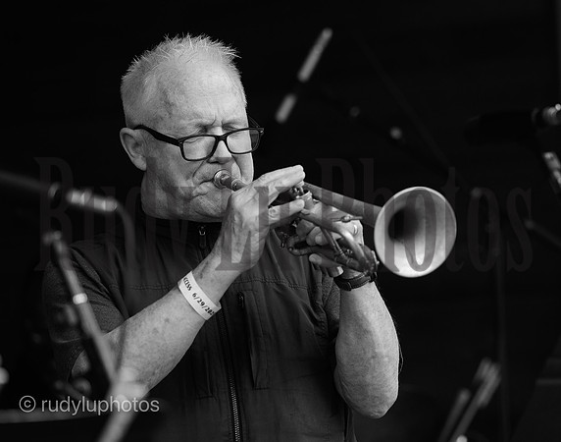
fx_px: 4477
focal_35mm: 271
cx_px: 342
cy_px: 269
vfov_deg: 5.6
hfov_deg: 7.2
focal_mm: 200
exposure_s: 1/1700
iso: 800
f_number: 3.5
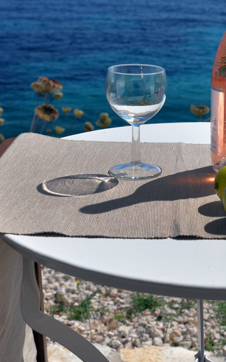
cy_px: 121
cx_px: 240
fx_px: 789
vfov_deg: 25.7
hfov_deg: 15.9
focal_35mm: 80
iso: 100
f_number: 8
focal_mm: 35
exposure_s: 1/200
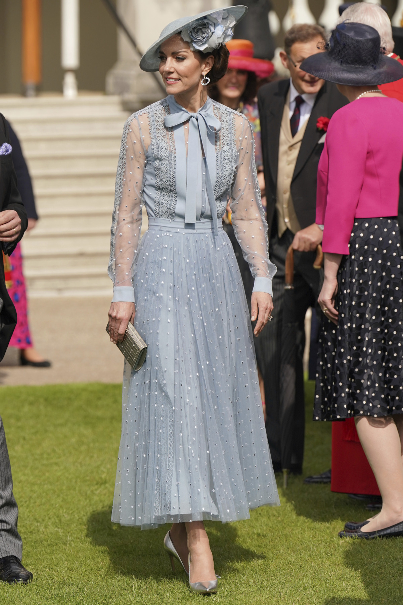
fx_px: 3273
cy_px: 302
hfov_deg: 7.0
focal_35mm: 195
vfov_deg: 10.5
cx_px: 202
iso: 400
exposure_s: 1/3200
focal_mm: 195
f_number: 5
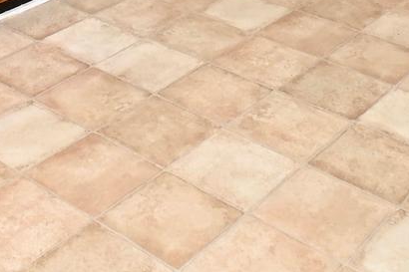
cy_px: -401
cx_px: 125
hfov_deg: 26.8
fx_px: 852
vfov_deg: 13.1
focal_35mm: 75
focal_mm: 10
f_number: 7.1
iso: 200
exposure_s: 1/30
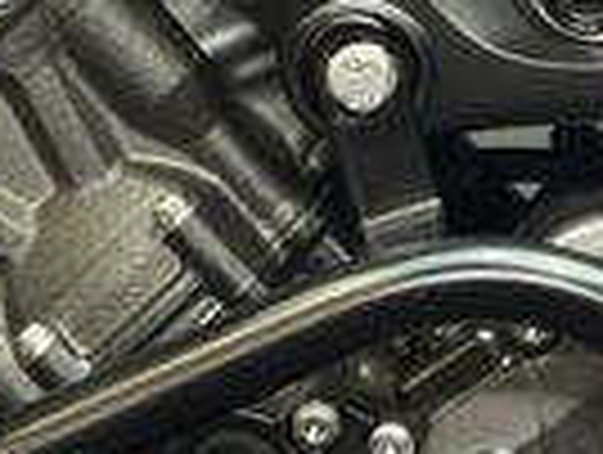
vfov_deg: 6.5
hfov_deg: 8.6
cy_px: 602
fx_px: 3996
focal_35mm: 229
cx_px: 585
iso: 200
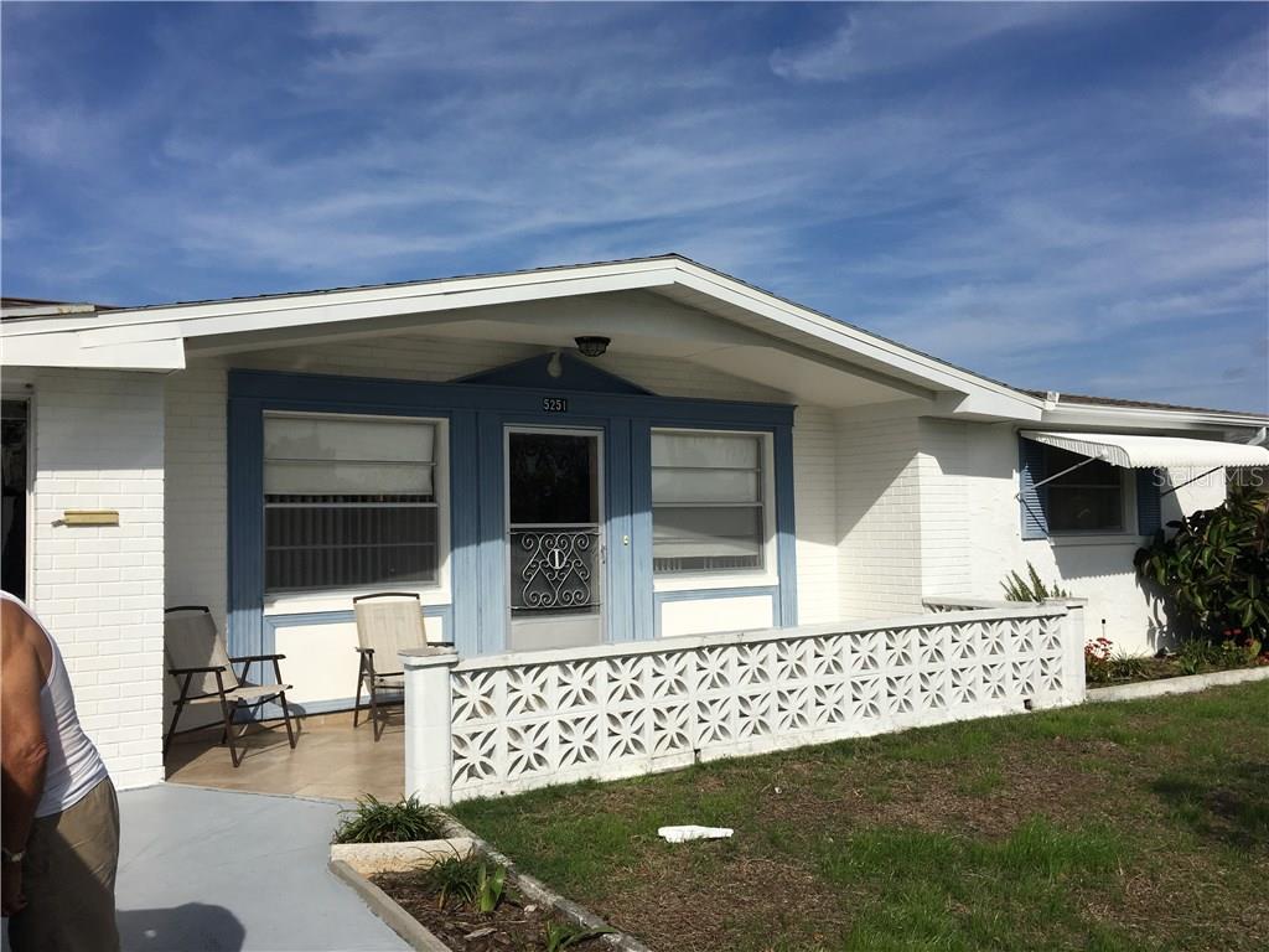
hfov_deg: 61.7
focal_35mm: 29
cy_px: 476
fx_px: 1063
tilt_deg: +3.2
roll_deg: +1.1
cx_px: 634
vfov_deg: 48.2
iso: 25
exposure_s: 1/4274
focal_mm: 4.15
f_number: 2.2
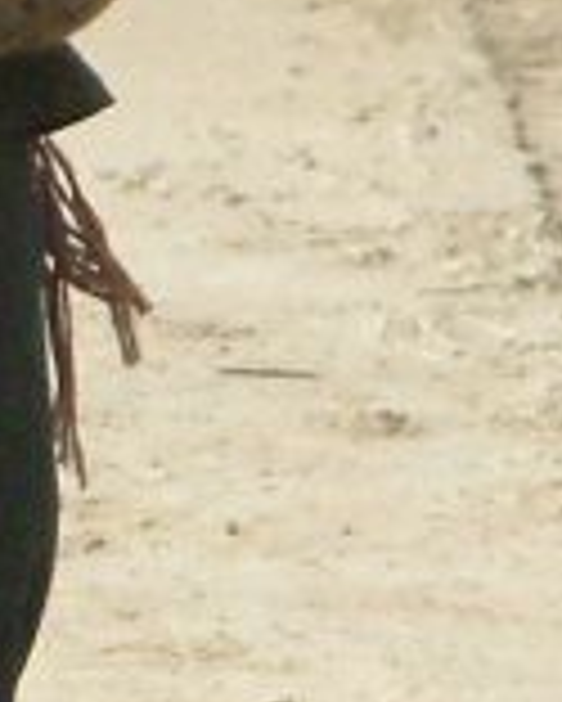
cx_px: -549
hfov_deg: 1.2
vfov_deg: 1.5
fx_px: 27480
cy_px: -148
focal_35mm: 1323
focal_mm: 102
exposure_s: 1/1500
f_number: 9.5
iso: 1600
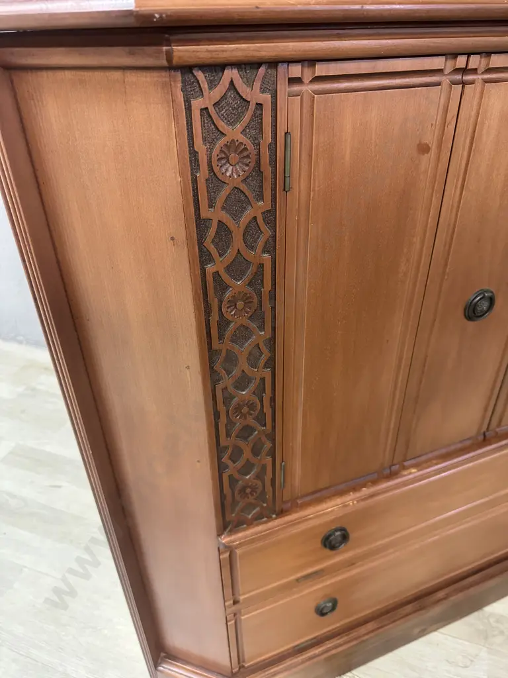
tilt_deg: -33.5
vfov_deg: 71.6
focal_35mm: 24
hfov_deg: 56.8
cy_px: 339
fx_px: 470
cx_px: 254
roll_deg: +1.2
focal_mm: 6.86
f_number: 1.78
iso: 640
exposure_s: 1/50
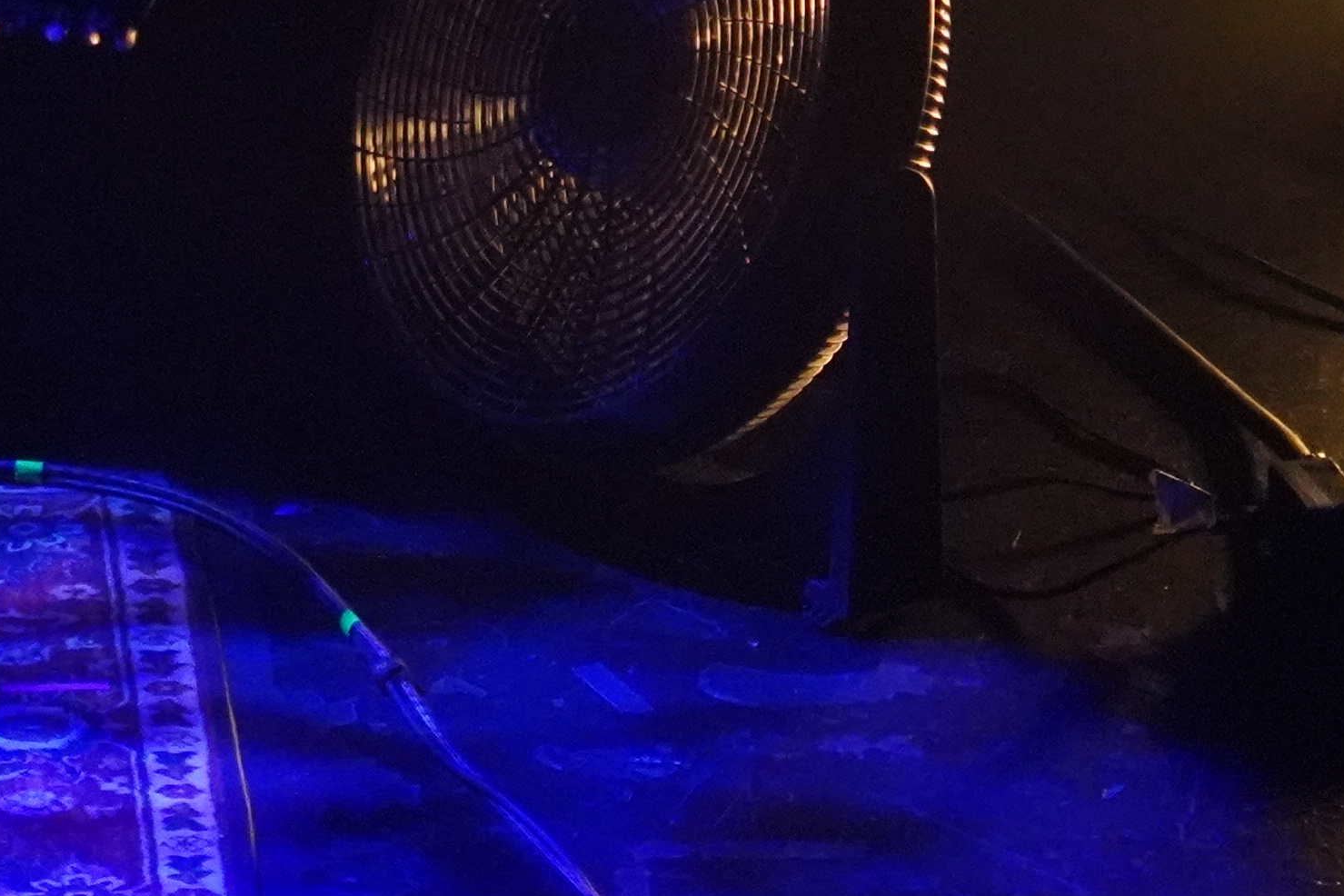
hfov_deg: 4.8
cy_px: 70
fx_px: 15903
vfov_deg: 3.2
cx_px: -527
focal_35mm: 426
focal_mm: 105
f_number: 4
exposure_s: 1/100
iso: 12800
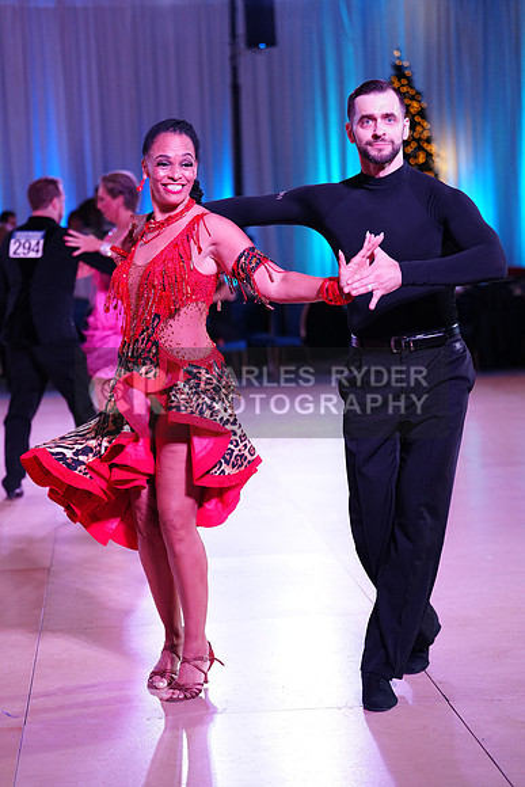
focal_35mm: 75
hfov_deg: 18.2
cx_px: 262
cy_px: 394
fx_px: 1640
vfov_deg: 27.0
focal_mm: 75
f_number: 2.8
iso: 2000
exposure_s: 1/500
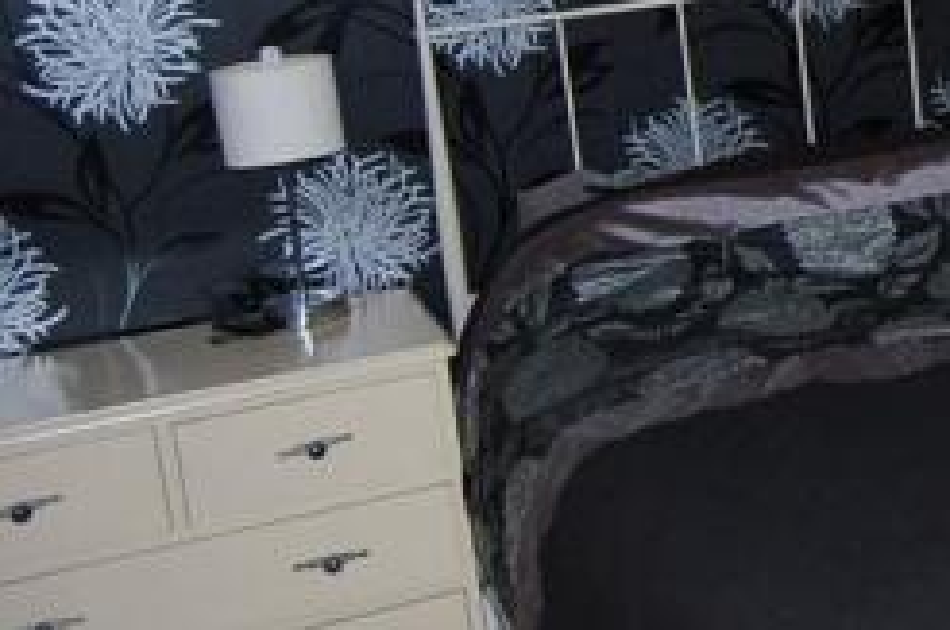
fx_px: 1896
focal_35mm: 72
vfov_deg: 18.6
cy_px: 85
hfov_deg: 24.8
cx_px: 1201
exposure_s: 1/60
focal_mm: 18
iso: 400
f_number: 3.5
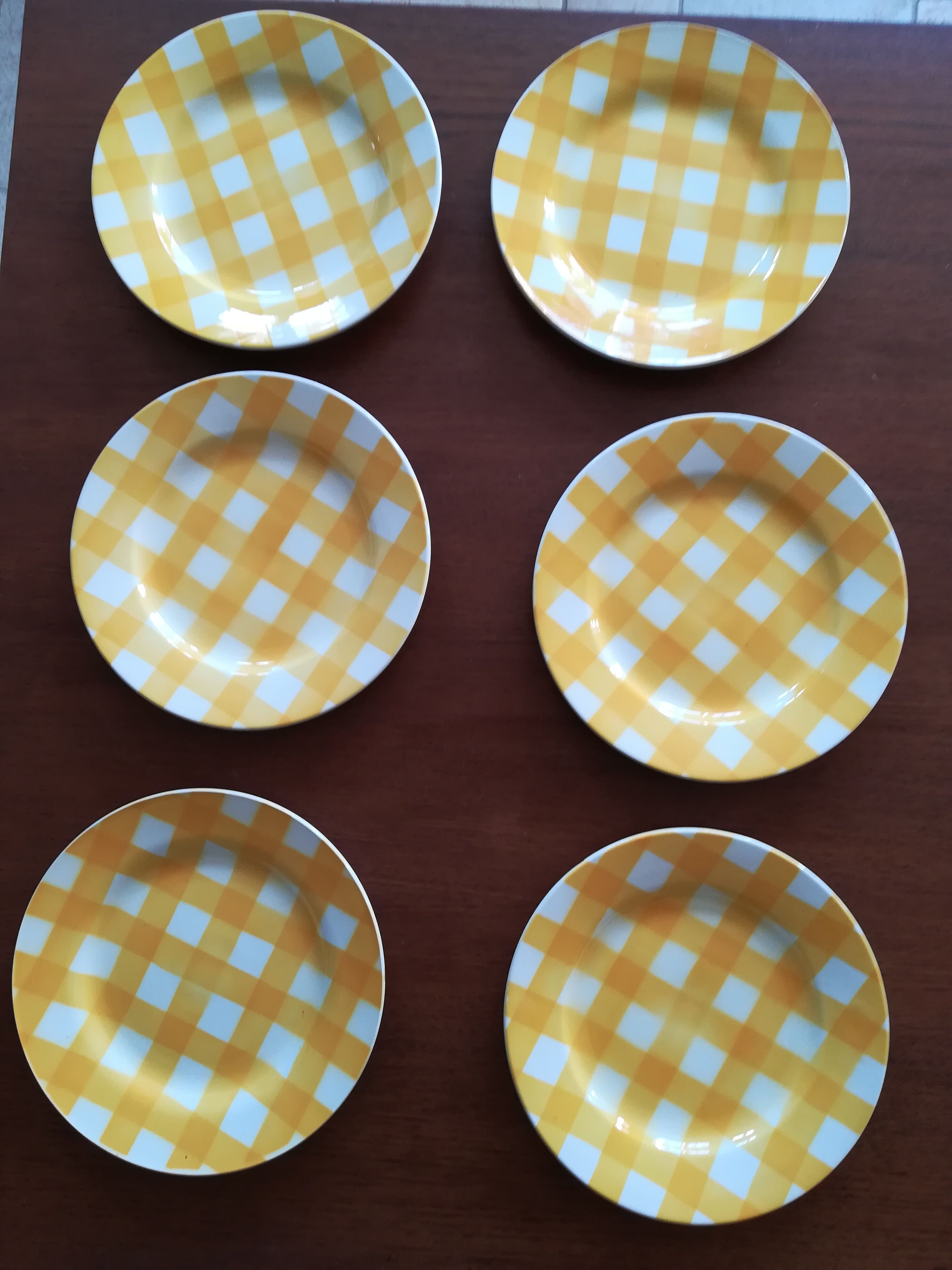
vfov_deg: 67.3
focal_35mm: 26
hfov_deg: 53.1
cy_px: 635
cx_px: 476
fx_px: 953
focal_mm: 3.83
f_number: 2.2
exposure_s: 1/33.3
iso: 100
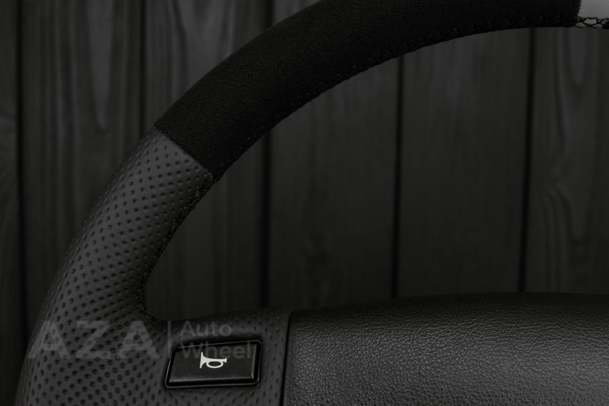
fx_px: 905
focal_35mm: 54
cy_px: 203
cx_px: 301
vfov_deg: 25.3
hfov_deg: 37.2
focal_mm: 35
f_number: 6.3
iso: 500
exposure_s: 1/125
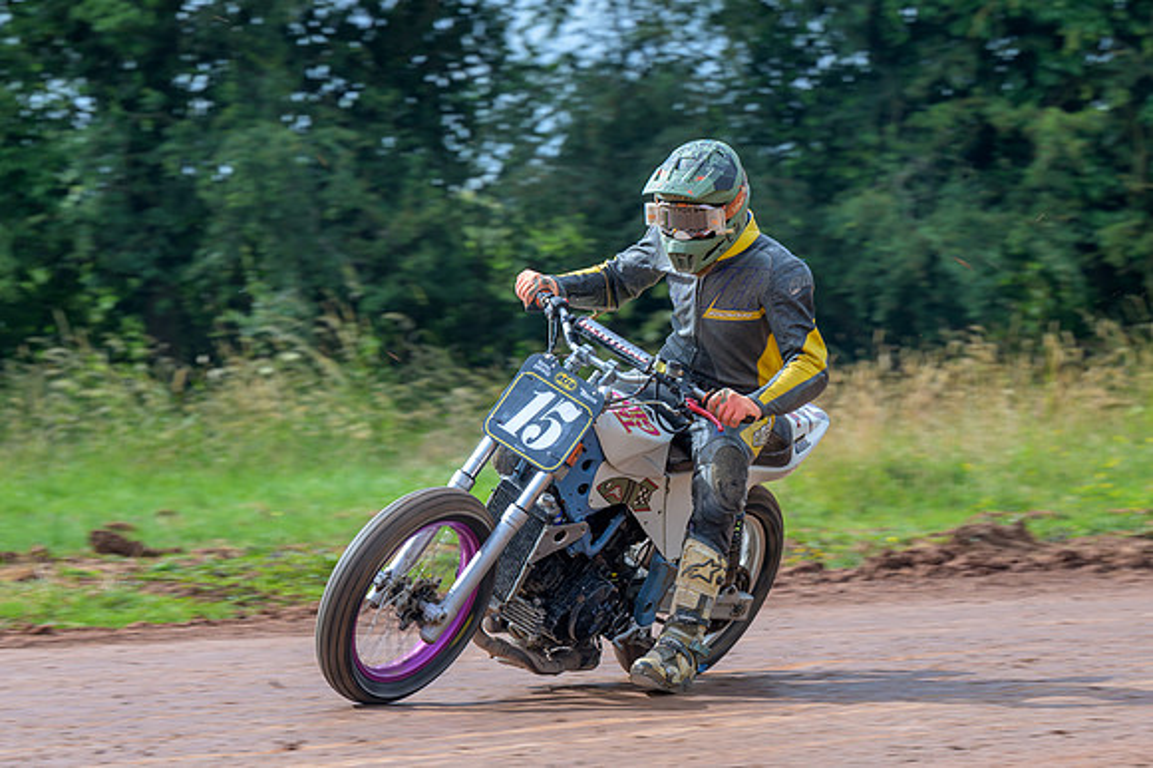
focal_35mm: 226
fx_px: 7227
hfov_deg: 9.1
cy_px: 436
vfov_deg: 6.1
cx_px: 523
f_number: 5
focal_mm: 120
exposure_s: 1/320
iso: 80
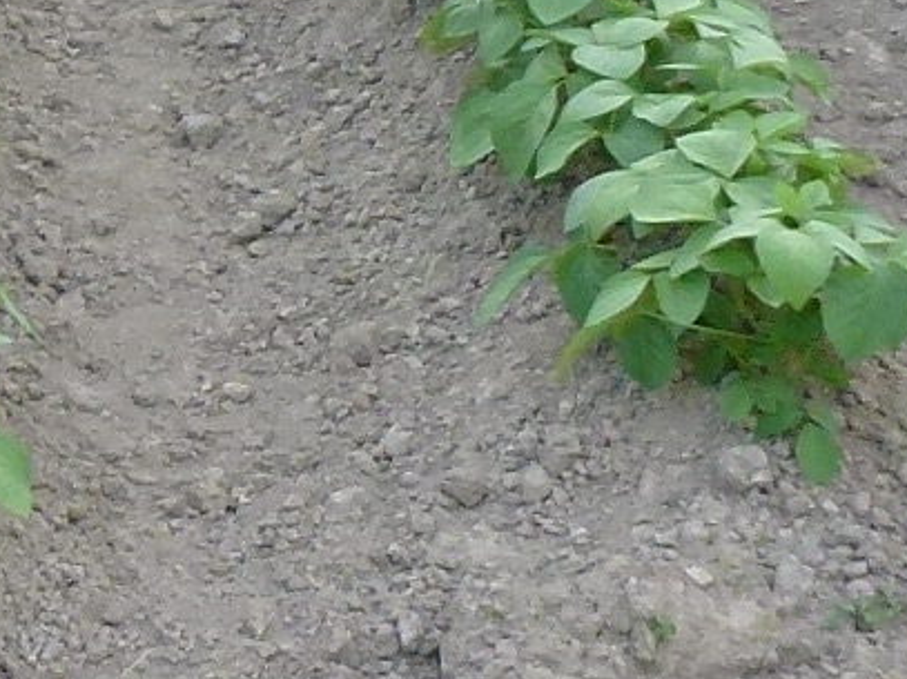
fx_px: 3955
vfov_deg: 9.8
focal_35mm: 151
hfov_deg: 12.9
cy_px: 309
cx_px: -27
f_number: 3.3
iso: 200
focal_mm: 4.3
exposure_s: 1/60
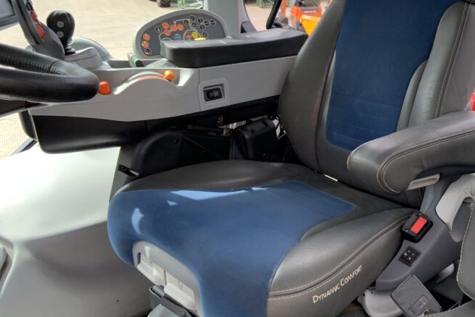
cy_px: 123
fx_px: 620
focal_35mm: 47
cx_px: 360
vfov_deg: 28.6
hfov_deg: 40.6
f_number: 1.8
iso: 16
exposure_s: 1/123
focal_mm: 3
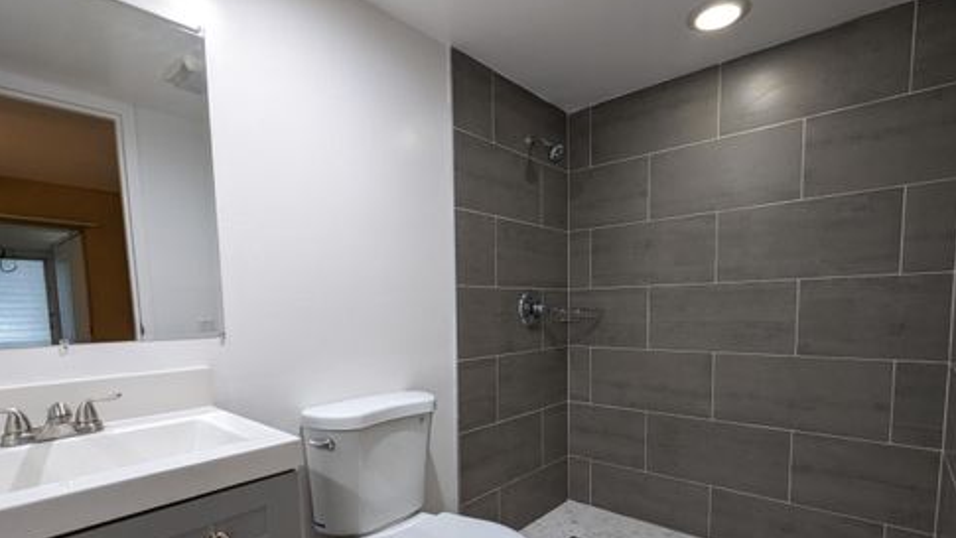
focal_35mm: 18
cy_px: 348
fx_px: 456
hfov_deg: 92.6
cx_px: 489
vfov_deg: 59.9
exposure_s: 1/24
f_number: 2.2
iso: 74
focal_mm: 2.35
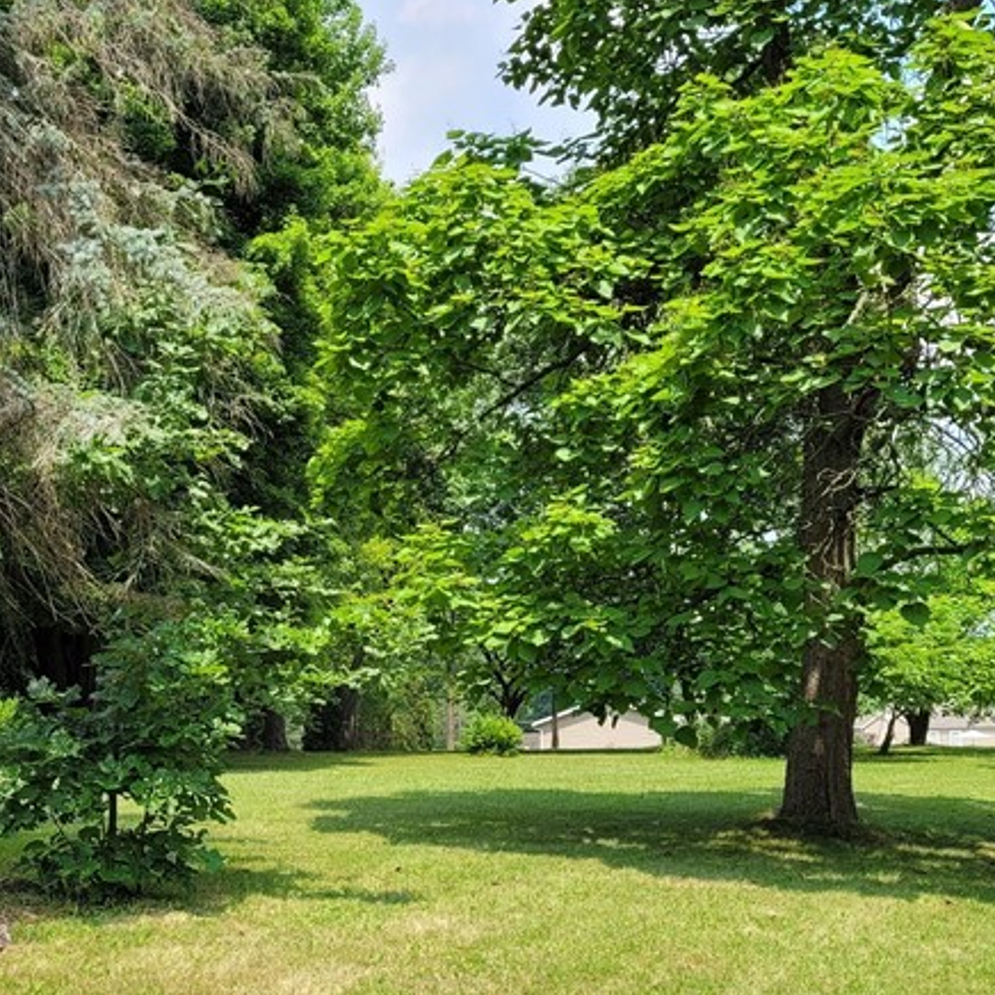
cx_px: 310
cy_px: 726
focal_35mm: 54
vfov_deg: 31.2
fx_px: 1756
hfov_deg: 31.3
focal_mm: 5.4
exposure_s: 1/1198
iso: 40
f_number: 1.8
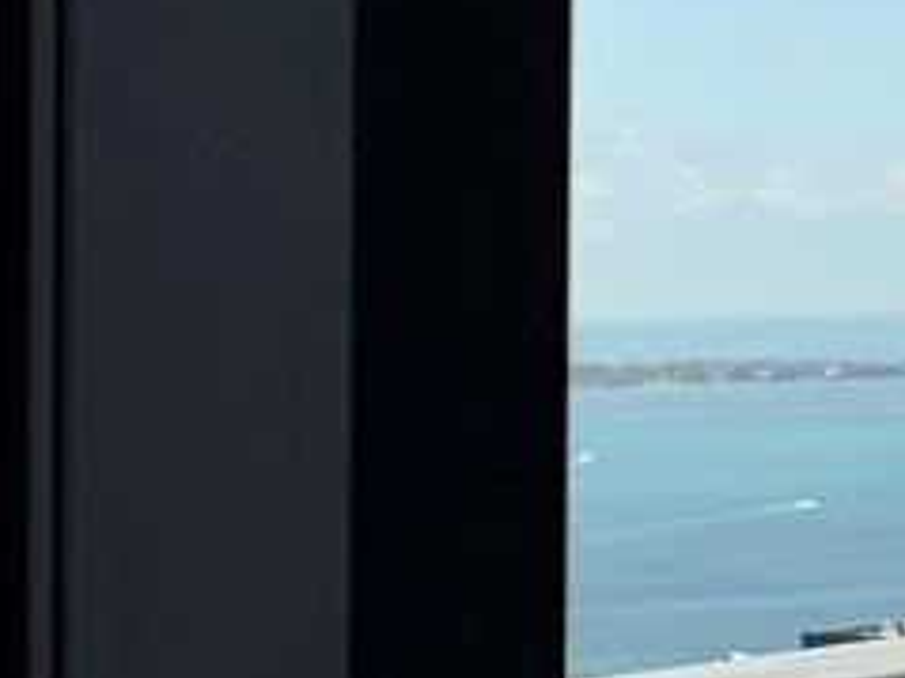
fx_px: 4547
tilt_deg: -5.6
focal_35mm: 174
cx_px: -1174
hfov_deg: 10.1
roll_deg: +1.3
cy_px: 795
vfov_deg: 8.4
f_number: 1.6
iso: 50
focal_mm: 5.96
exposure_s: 1/3125
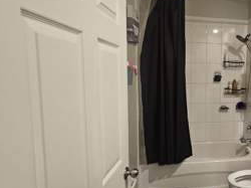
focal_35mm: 25
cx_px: 221
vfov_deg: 54.8
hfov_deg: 60.1
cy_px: 93
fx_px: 181
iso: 320
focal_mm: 2.2
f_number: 2.2
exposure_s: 1/40
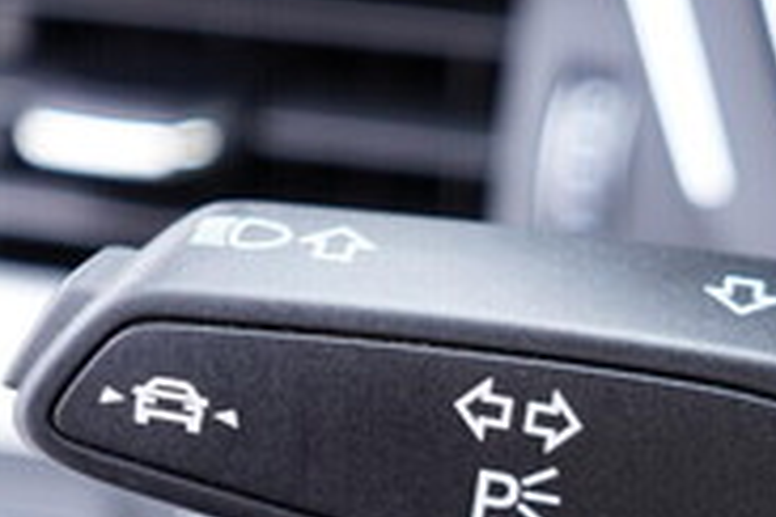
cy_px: 506
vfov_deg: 12.5
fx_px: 2328
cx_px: 810
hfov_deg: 18.3
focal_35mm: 108
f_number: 2.8
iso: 500
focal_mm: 24
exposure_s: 1/40
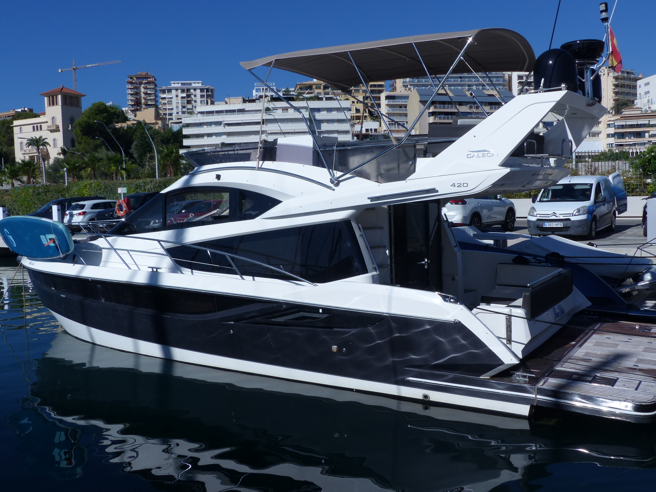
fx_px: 644
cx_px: 328
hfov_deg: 54.0
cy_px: 246
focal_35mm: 34
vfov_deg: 41.8
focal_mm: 6
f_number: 5
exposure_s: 1/1600
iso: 100
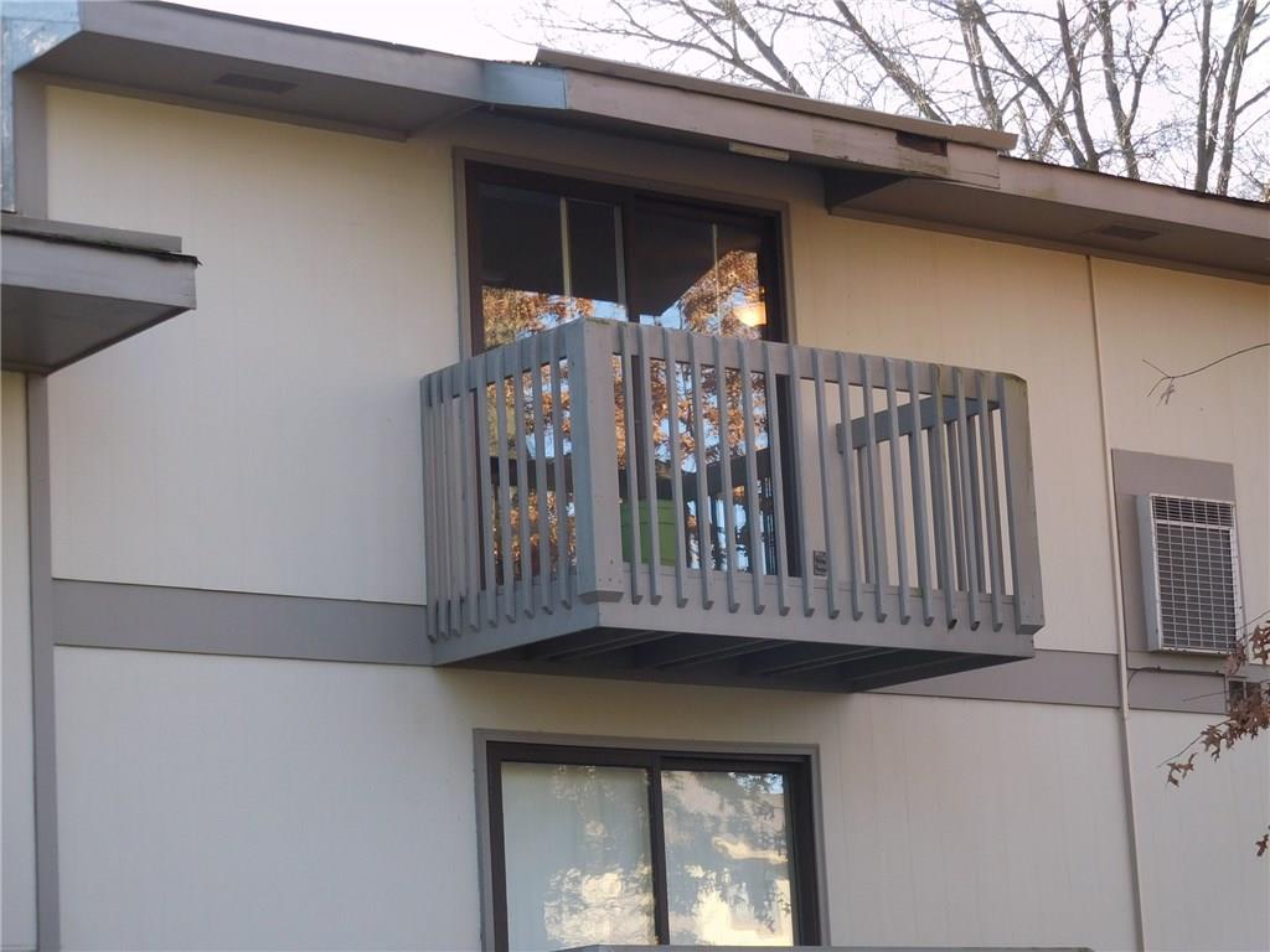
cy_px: 476
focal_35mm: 98
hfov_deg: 20.0
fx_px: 3595
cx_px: 635
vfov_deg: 15.1
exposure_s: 1/80
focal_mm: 17.7
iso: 125
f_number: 5
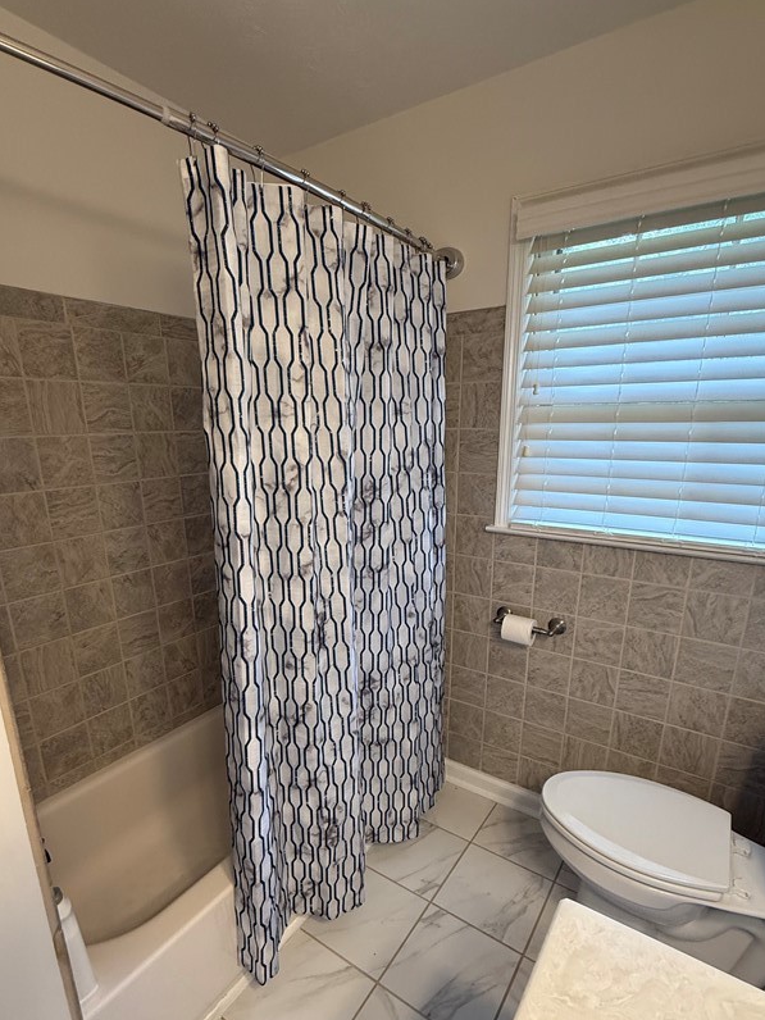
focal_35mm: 18
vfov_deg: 87.2
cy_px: 579
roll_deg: +0.2
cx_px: 368
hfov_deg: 71.6
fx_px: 530
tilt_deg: -16.0
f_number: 2.2
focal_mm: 2.22
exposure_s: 1/120
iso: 200
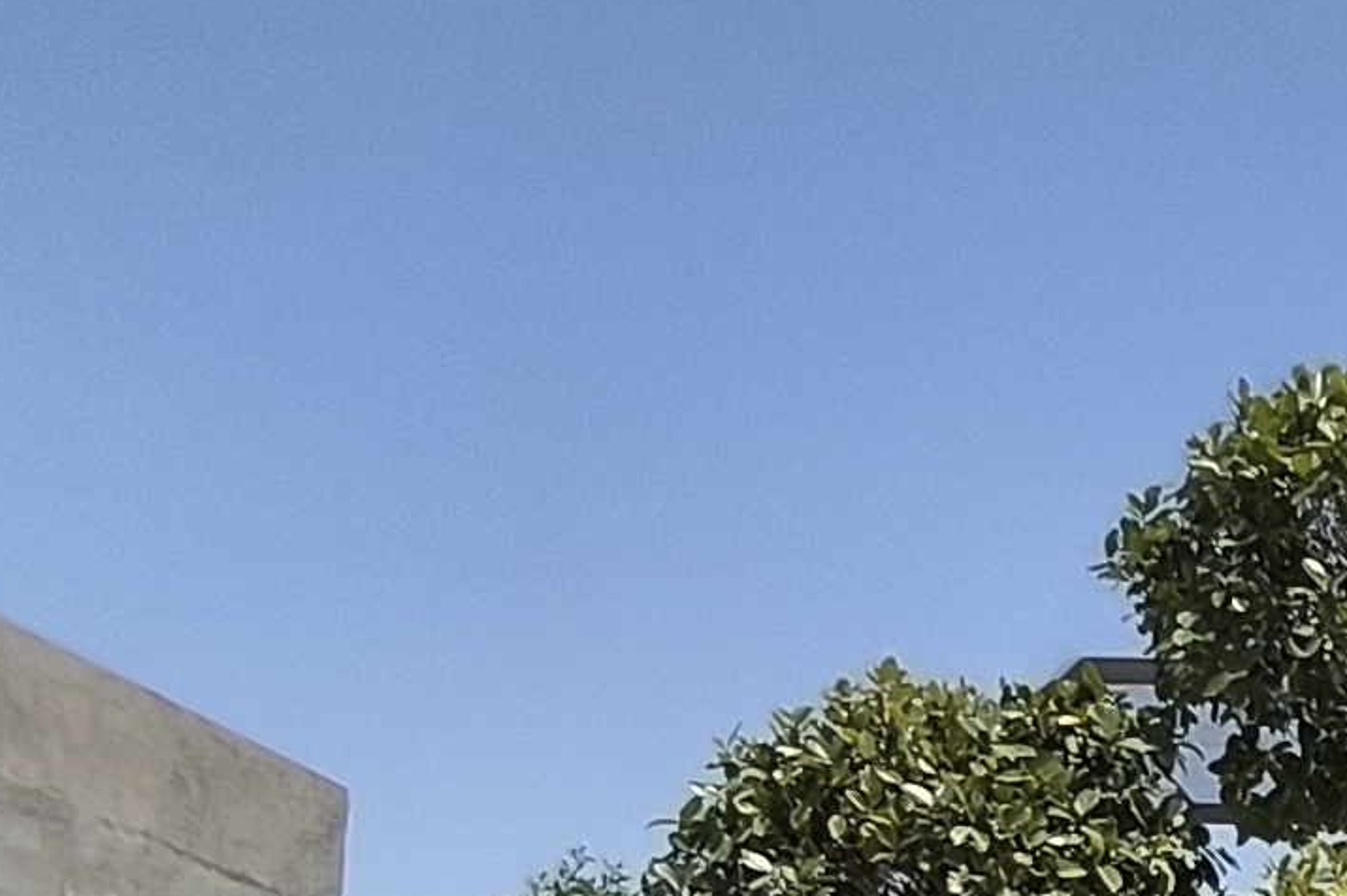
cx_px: 1812
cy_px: 1075
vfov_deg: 17.1
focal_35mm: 76
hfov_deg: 23.2
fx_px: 2842
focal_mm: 1.65
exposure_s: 1/1828
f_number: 2.2
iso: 50
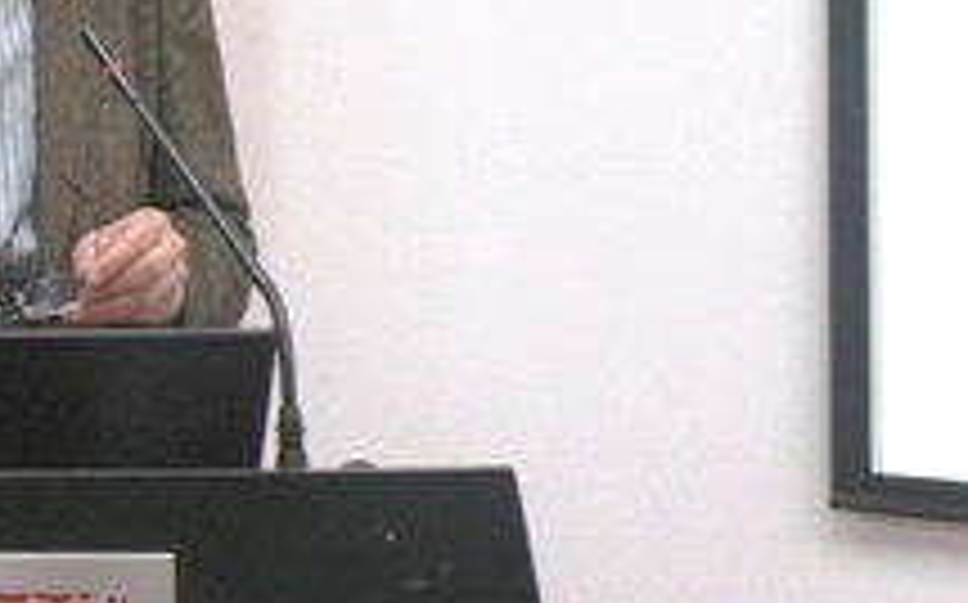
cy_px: -4
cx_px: -79
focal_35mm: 76
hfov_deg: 25.3
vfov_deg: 16.7
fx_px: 2003
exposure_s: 1/55.6
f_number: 3.2
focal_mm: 5.8
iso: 400
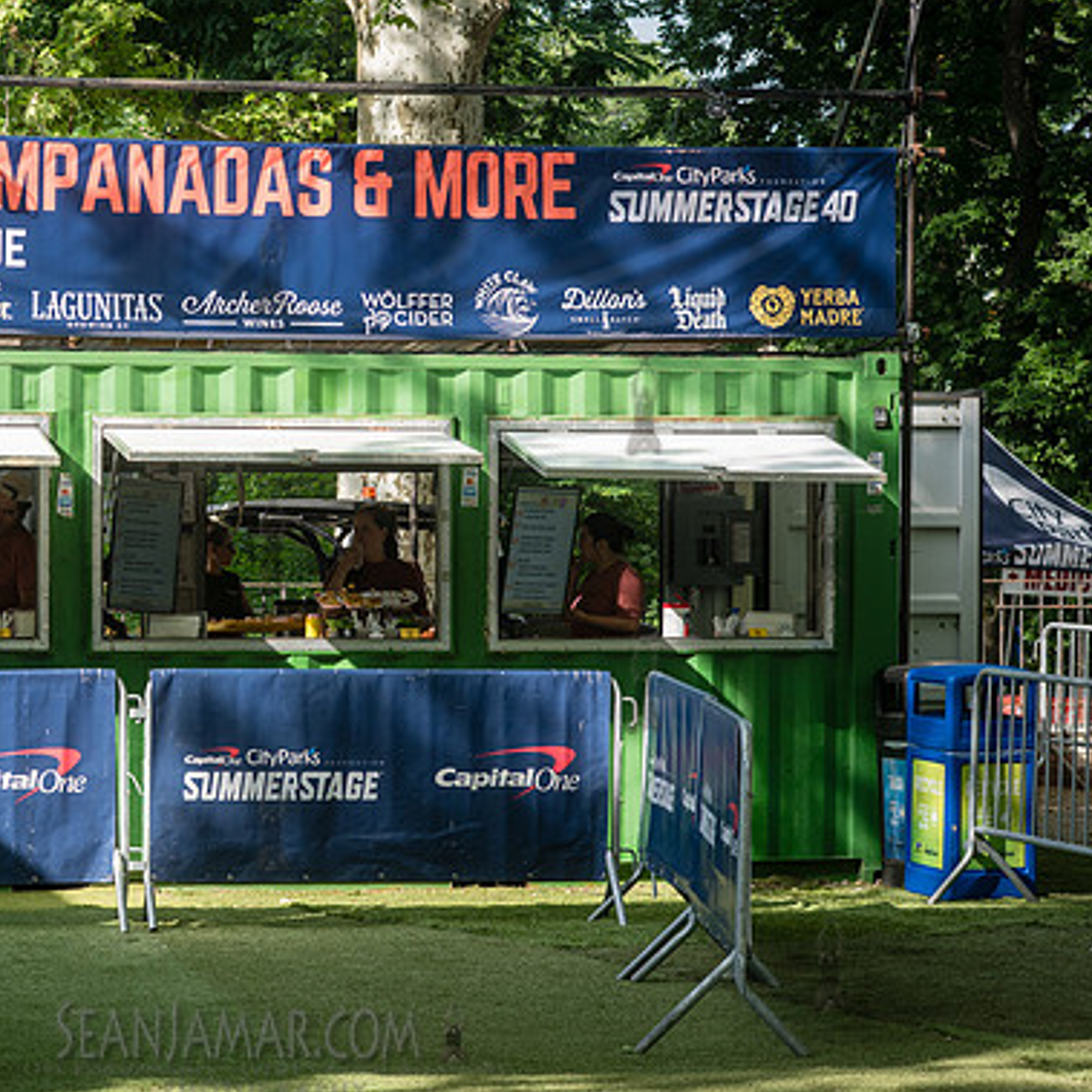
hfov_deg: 15.5
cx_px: 271
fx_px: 3997
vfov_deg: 15.6
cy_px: 543
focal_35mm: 112
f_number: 6.3
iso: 200
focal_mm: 86
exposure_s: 1/250
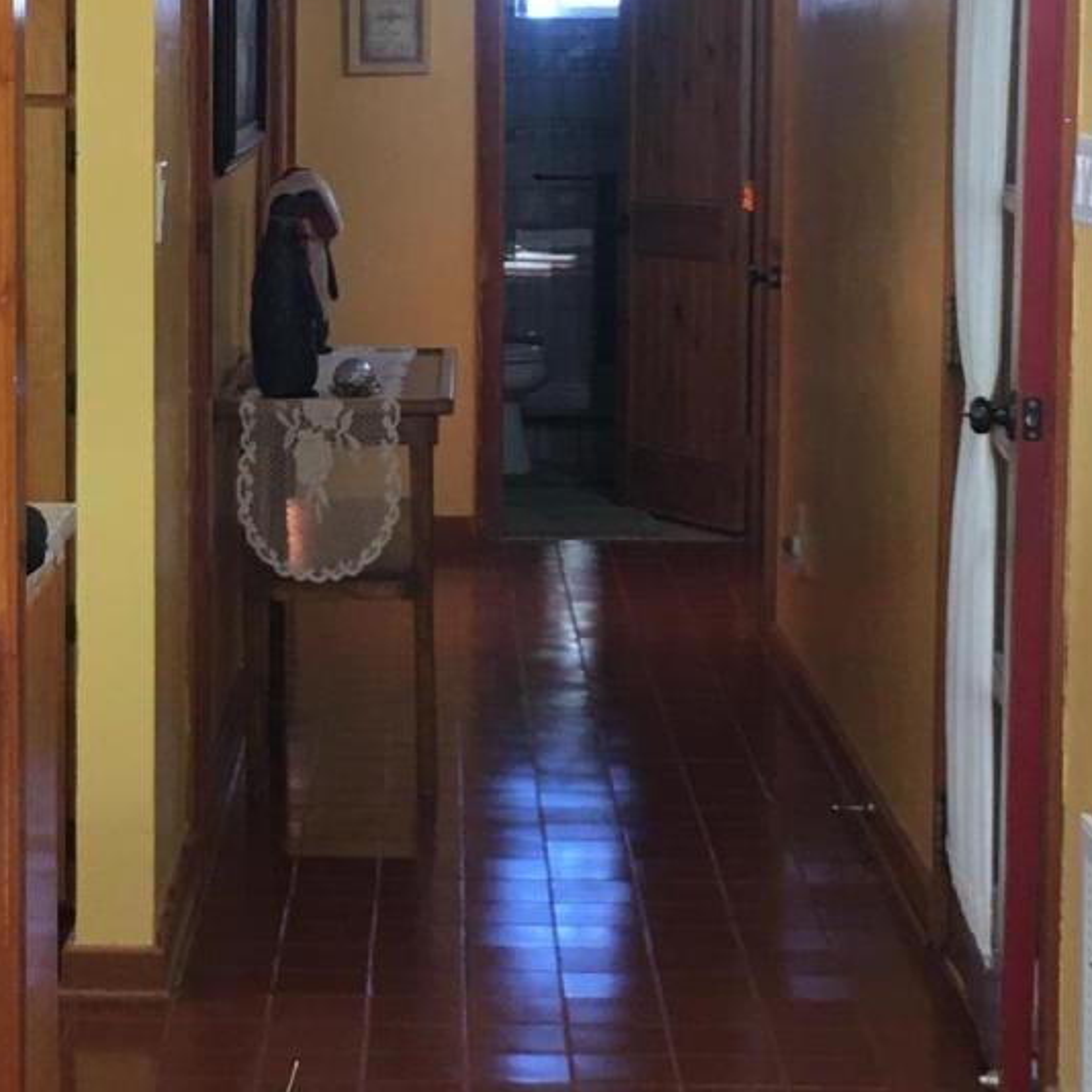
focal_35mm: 96
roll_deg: +0.8
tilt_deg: -4.2
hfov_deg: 18.0
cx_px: 233
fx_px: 3426
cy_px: 425
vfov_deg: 18.1
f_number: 2.2
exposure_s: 1/15
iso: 25
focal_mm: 4.15
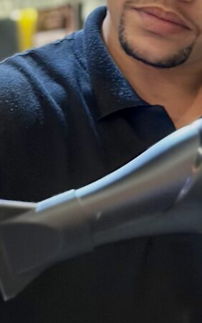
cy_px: 224
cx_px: -1
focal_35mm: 219
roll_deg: -0.5
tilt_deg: +1.6
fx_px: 1928
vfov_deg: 9.6
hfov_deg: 6.0
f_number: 1.78
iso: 200
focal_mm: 6.86
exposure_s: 1/60
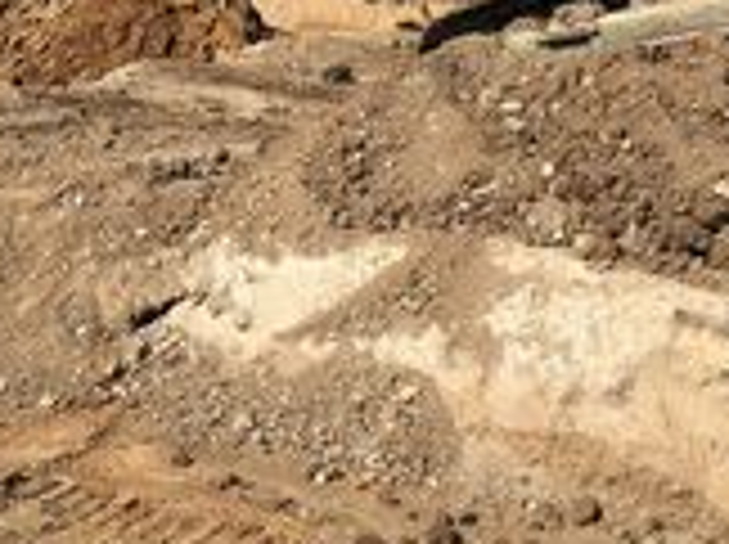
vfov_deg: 18.3
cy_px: -72
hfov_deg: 25.2
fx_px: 1619
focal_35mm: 77
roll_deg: -0.3
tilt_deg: -3.0
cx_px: 216
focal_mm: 4.15
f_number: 2.2
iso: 25
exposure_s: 1/1603
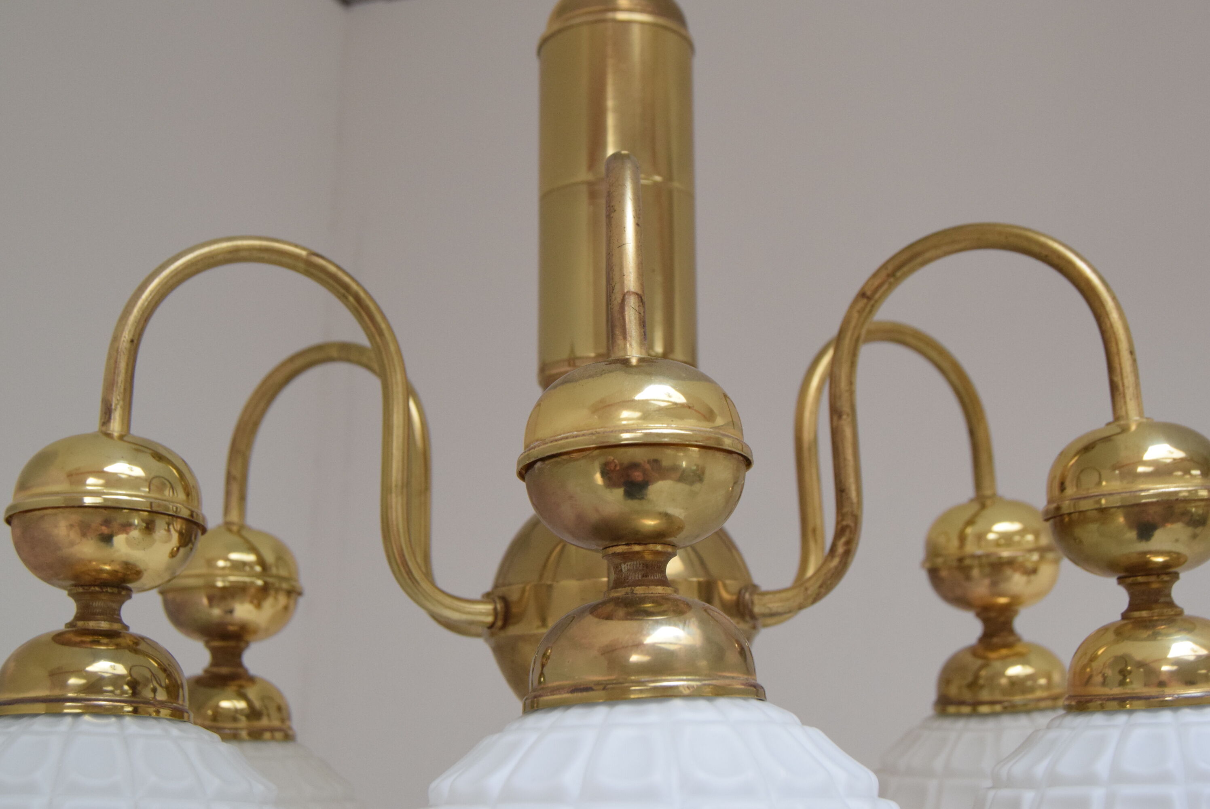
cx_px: 605
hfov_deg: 41.1
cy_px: 404
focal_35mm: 48
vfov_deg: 28.1
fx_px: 1615
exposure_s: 1/200
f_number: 7.1
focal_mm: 32
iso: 1600
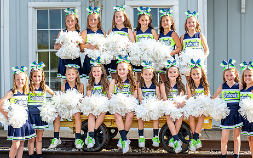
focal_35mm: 72
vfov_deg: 18.1
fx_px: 496
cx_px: 146
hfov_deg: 28.6
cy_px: 82
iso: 100
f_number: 2.5
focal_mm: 50
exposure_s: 1/1000
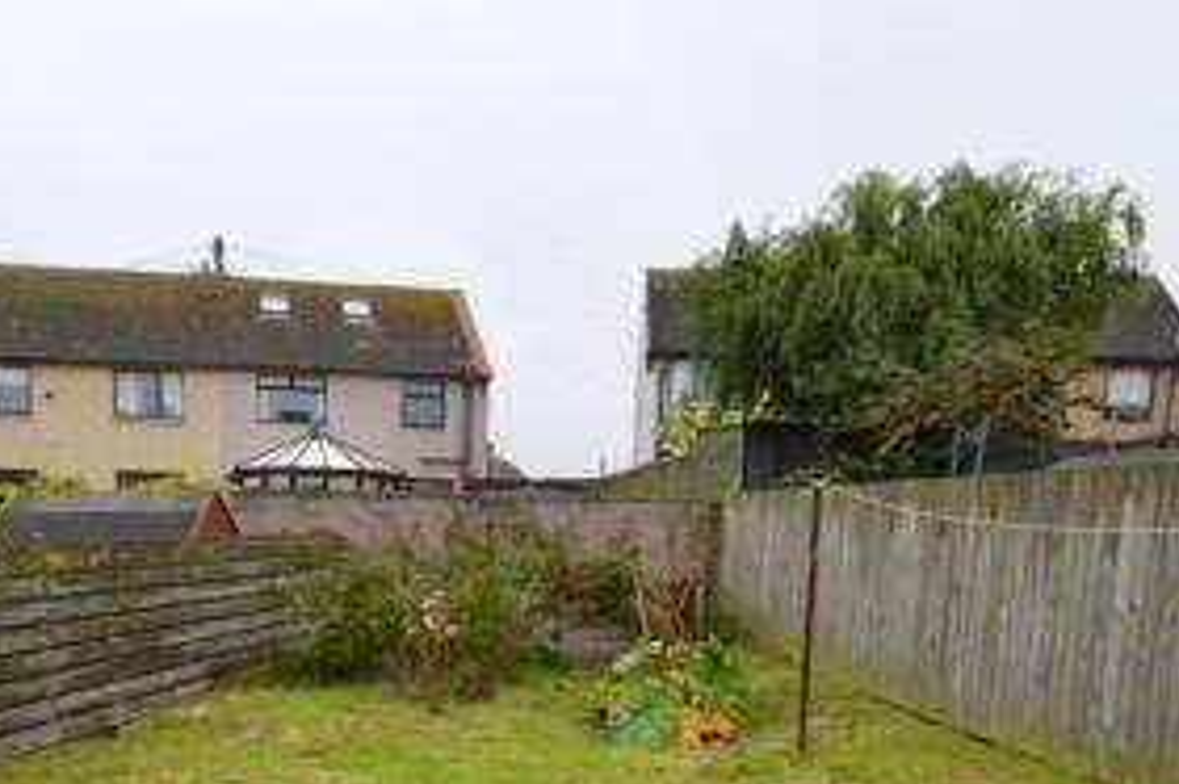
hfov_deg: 53.6
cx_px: 415
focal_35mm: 35
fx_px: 1146
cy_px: 809
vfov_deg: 34.0
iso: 100
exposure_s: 1/160
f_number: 6.3
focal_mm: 10
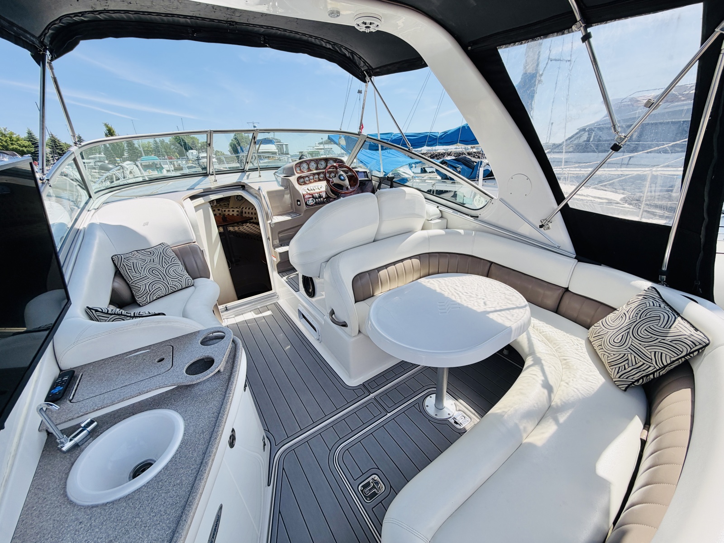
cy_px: 272
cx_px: 362
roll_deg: +2.0
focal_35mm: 14
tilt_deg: -21.3
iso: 20
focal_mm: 2.22
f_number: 2.2
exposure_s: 1/770
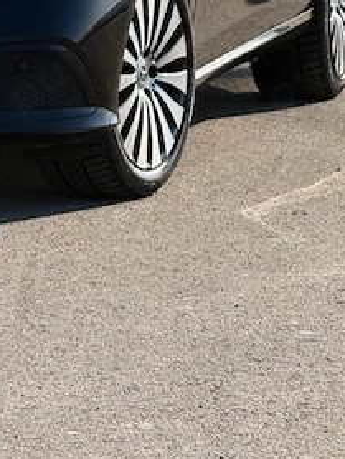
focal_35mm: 345
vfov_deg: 5.7
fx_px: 4578
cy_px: -185
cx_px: -76
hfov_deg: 4.3
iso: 64
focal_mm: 15.66
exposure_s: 1/1730
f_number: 2.8
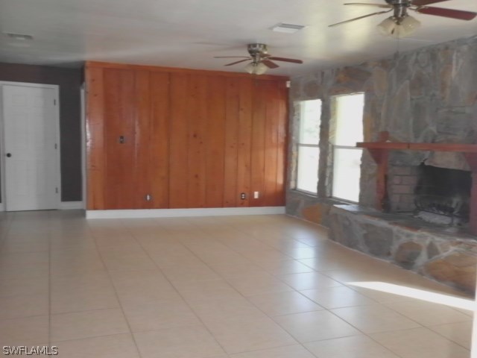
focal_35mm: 36
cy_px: 179
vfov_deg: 39.7
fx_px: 496
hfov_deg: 51.4
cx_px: 238
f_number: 3.2
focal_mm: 6.57
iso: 400
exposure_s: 1/60
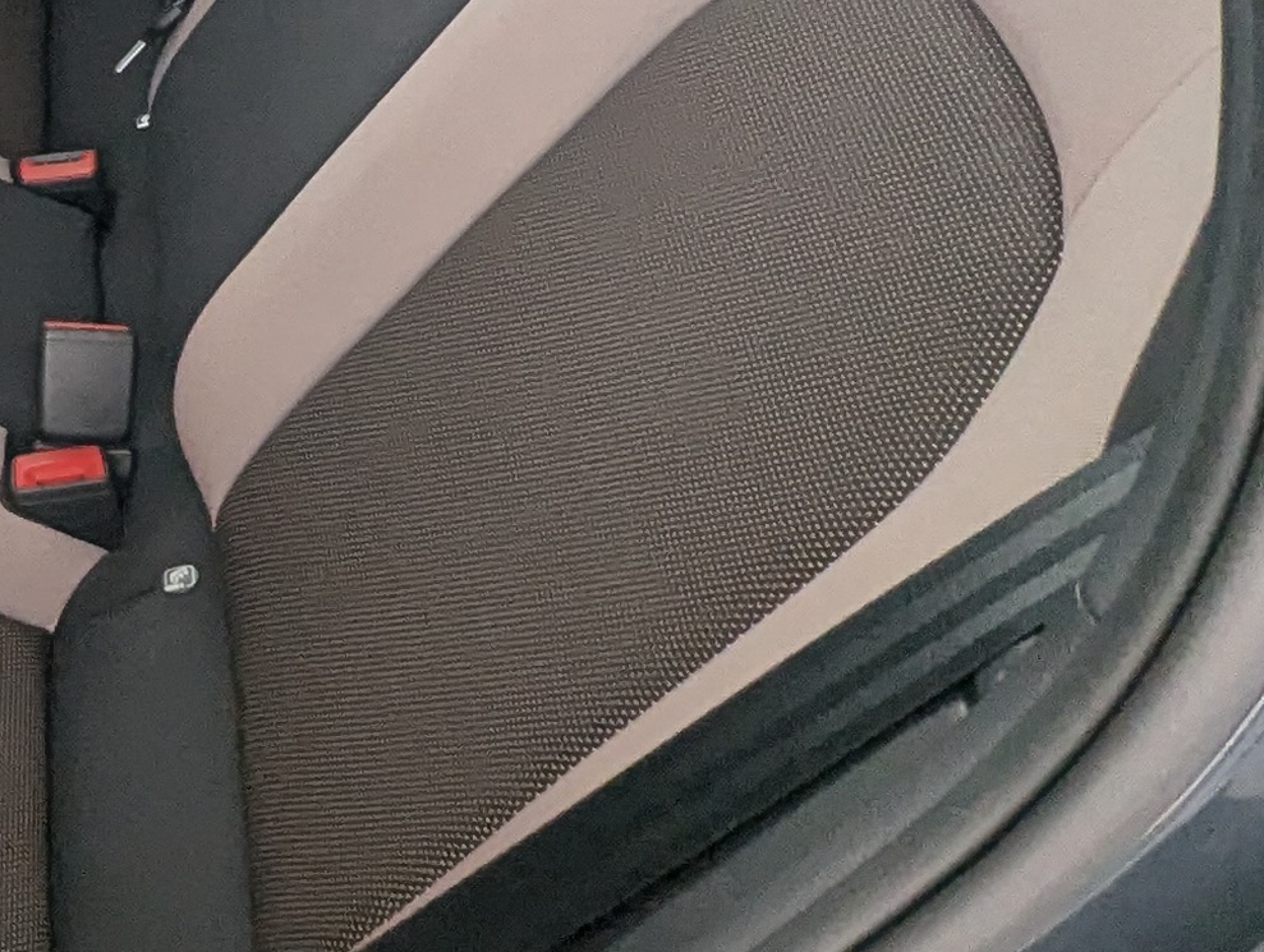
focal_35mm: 66
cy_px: 26
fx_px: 2414
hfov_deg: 25.4
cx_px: -369
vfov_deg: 21.6
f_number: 2.2
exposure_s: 1/78
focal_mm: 2.35
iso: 123
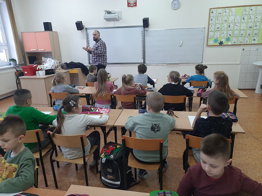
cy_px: 98
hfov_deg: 69.4
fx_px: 189
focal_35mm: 25
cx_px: 131
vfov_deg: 54.9
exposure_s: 1/50
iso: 125
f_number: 2
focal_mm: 4.6
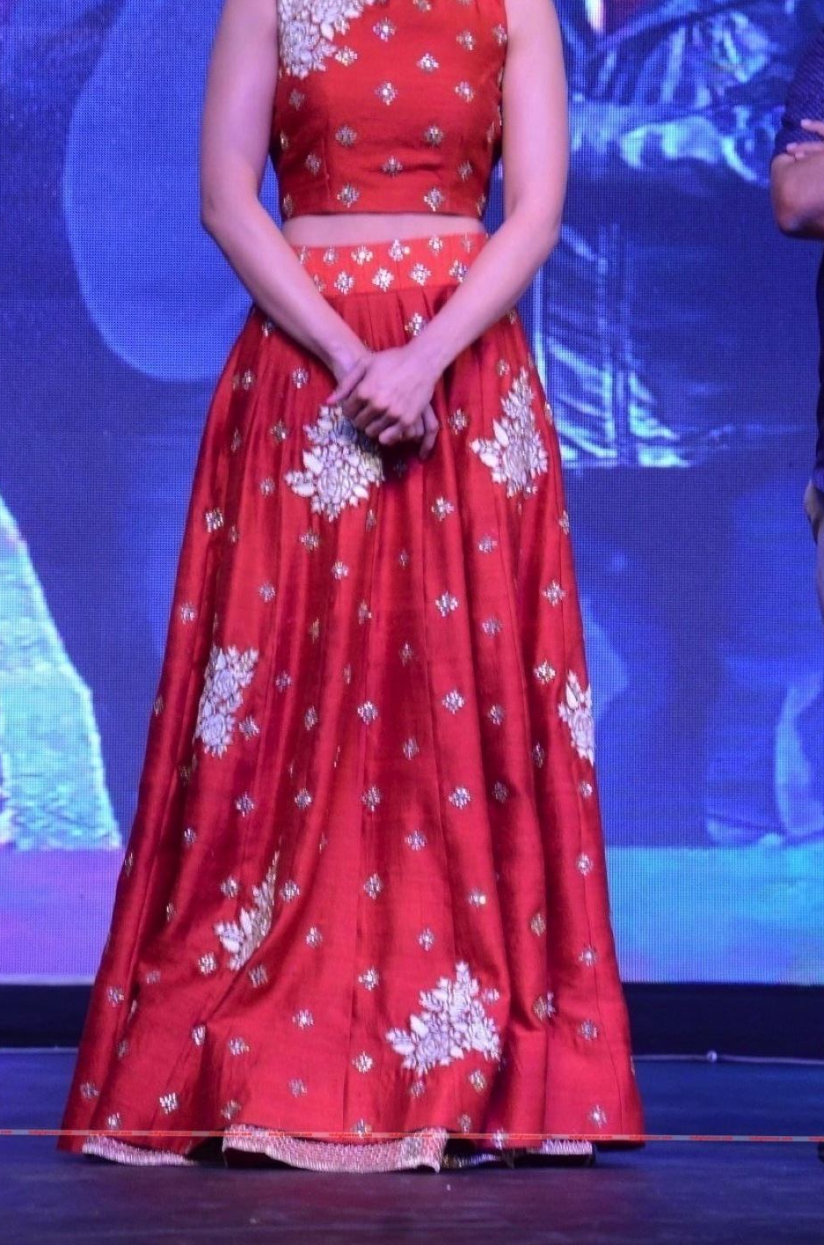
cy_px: 500
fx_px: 6955
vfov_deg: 10.2
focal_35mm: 202
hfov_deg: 6.8
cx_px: 350
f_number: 5.6
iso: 2500
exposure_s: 1/125
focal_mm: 105
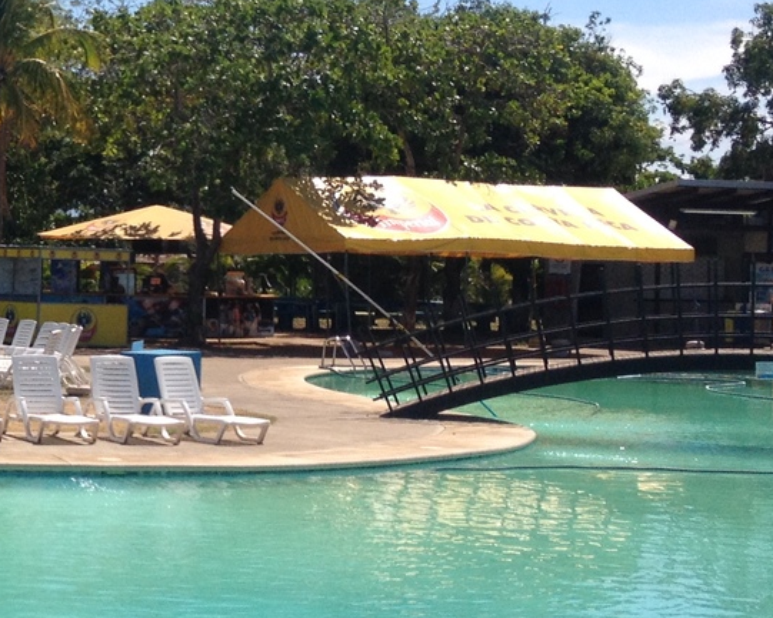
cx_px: -201
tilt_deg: -4.8
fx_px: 2311
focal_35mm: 101
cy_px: 304
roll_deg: -0.1
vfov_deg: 15.2
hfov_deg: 17.9
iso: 50
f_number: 2.4
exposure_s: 1/2304
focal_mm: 4.28
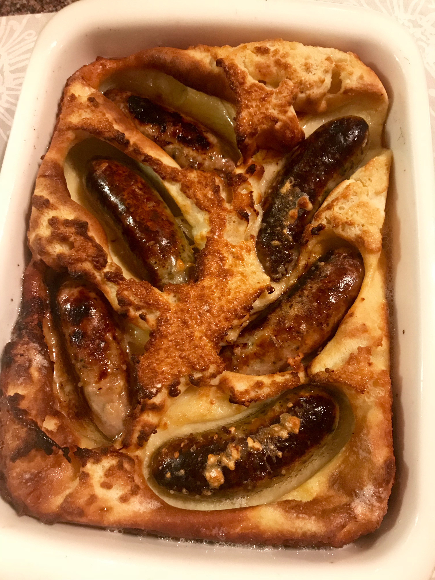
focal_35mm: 28
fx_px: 469
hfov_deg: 49.7
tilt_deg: -75.3
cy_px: 290
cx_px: 218
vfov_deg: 63.4
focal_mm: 3.99
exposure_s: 1/14
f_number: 1.8
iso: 100
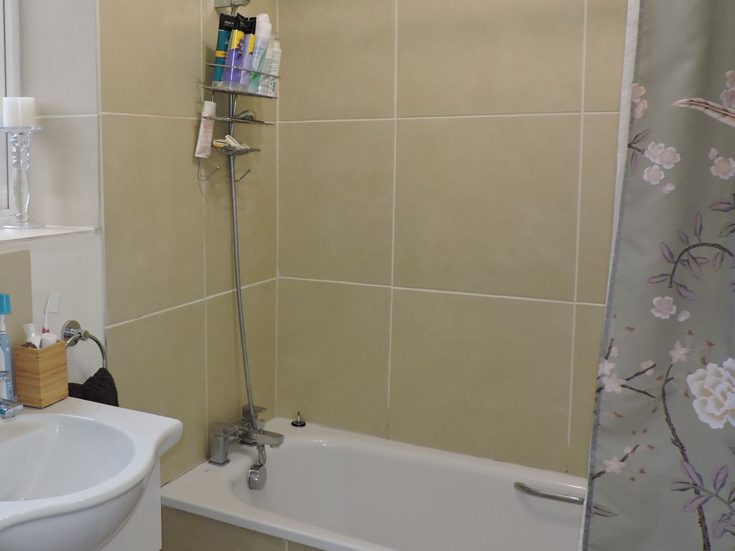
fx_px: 786
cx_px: 182
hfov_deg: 48.2
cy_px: 227
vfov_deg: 38.5
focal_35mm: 37
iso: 200
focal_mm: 4.3
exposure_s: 1/40
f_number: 3
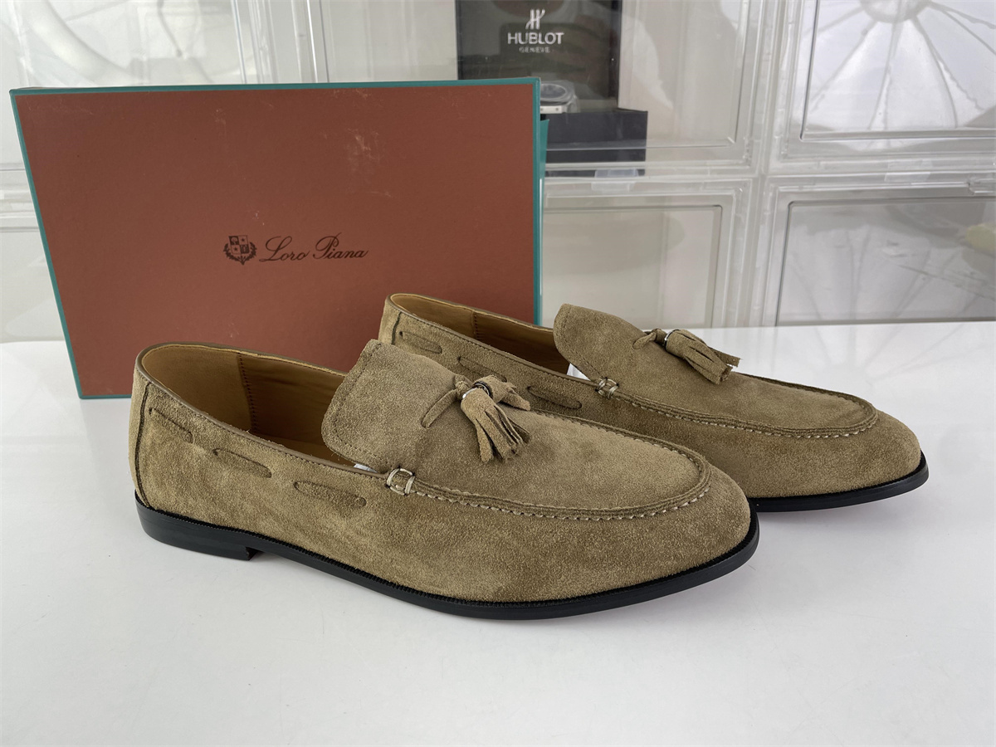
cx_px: 498
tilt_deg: -21.5
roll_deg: +1.6
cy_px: 374
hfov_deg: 67.3
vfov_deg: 53.1
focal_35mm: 26
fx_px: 748
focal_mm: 4.2
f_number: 1.6
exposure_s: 1/140
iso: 32
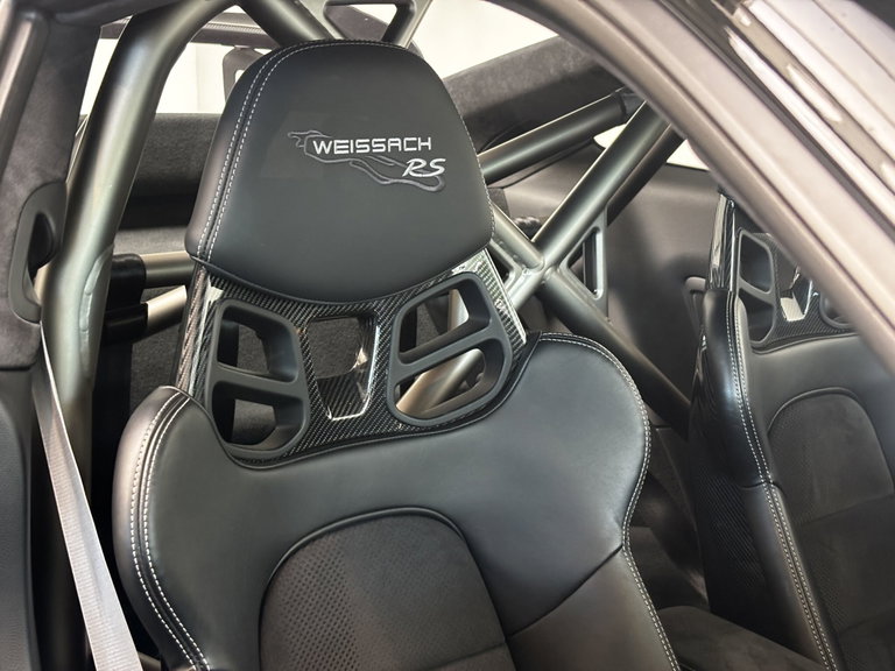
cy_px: 336
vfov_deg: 28.0
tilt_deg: -11.2
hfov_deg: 36.8
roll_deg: -0.4
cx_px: 448
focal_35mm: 52
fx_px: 1344
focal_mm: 5.96
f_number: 1.6
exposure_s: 1/33
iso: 250
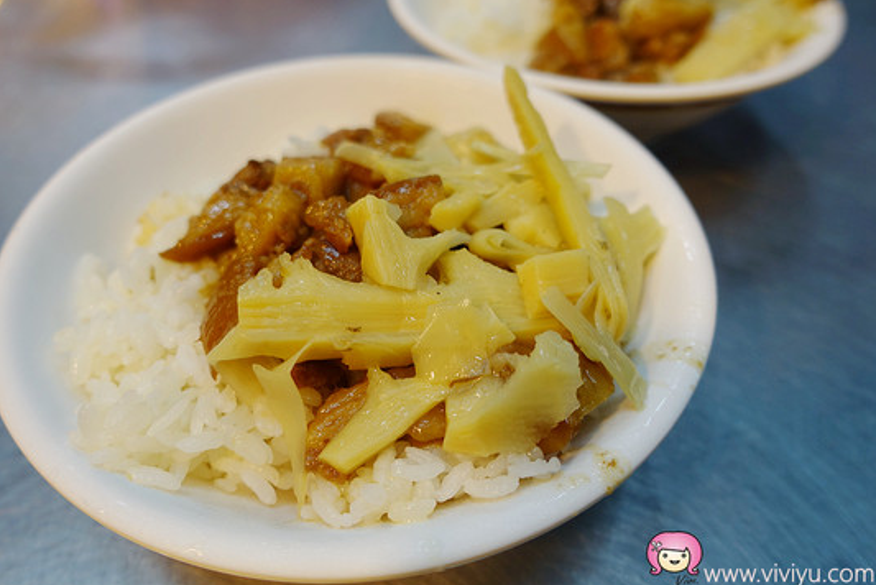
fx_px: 657
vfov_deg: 47.9
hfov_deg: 67.1
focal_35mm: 27
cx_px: 386
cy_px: 266
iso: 125
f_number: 2.5
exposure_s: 1/30
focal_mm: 8.8
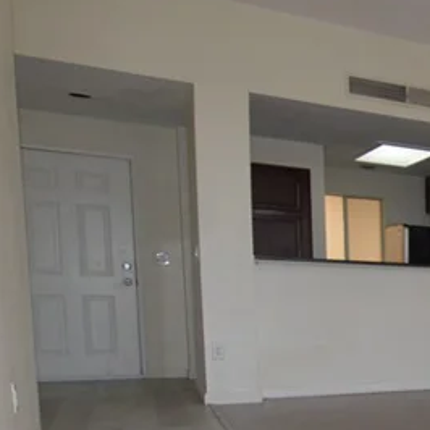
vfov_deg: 32.9
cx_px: 747
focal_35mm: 49
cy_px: 386
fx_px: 689
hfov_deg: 22.6
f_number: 5.6
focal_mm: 10
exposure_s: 1/125
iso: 400
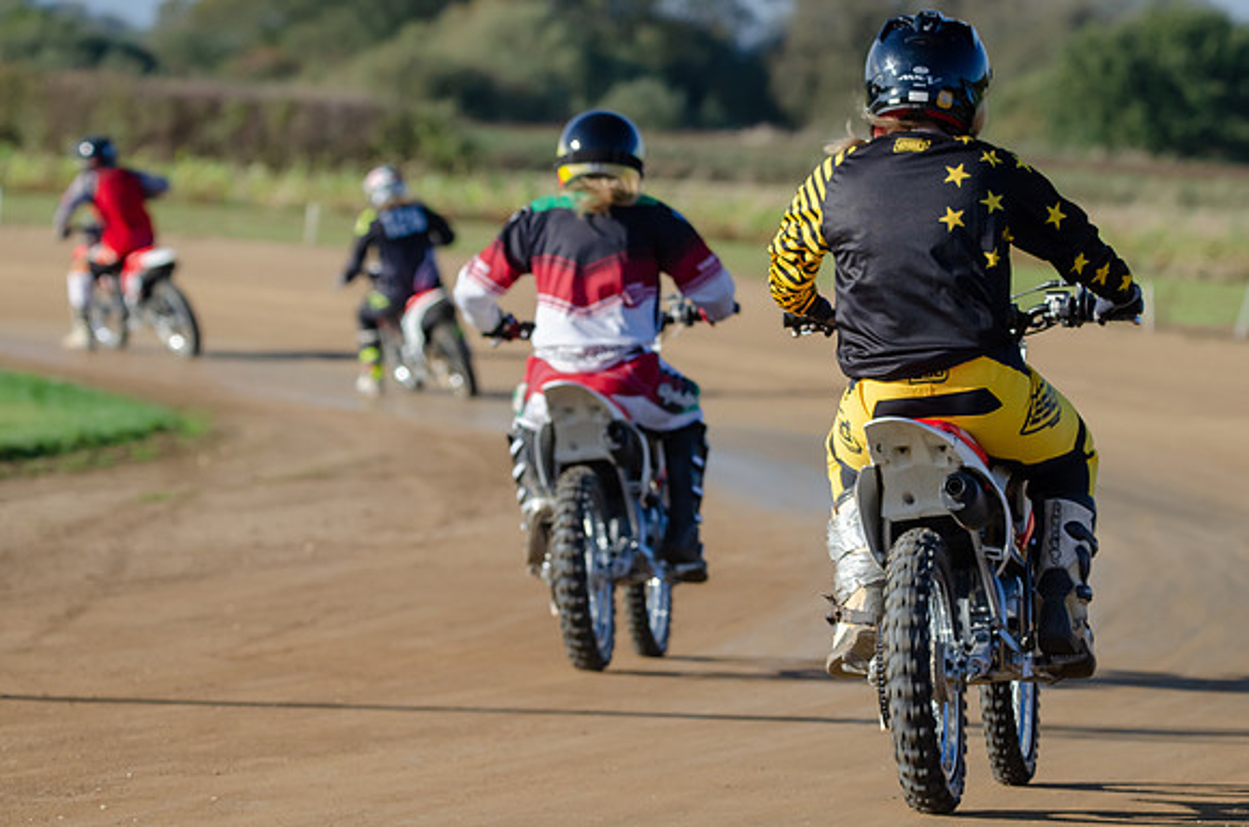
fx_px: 9607
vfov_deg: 4.9
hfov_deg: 7.4
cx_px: 624
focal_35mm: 278
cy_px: 414
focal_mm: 185
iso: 400
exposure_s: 1/1250
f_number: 5.3
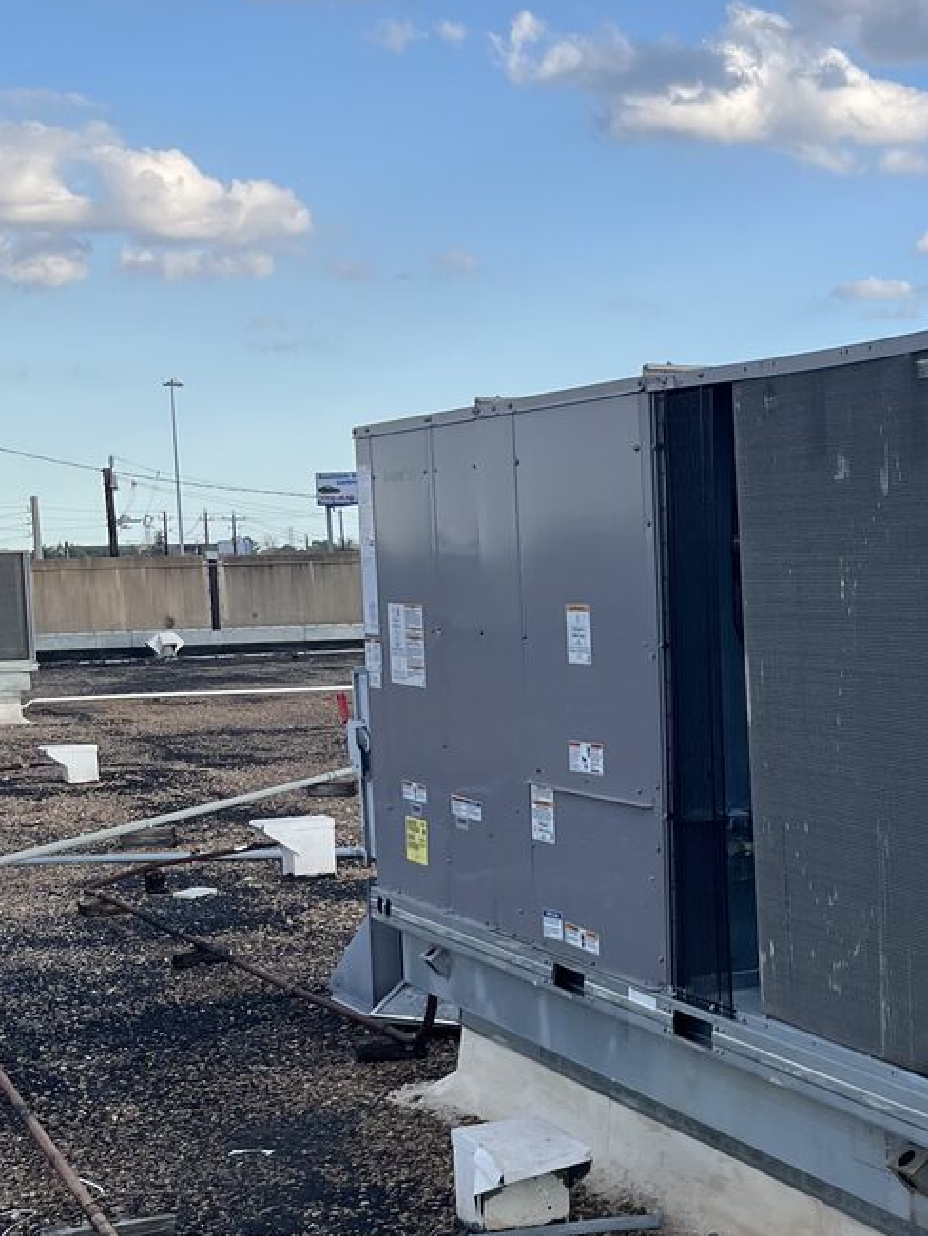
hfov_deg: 22.0
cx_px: 945
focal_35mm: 64
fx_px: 2286
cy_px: 802
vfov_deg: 30.1
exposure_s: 1/1802
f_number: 1.6
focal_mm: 5.1
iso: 50
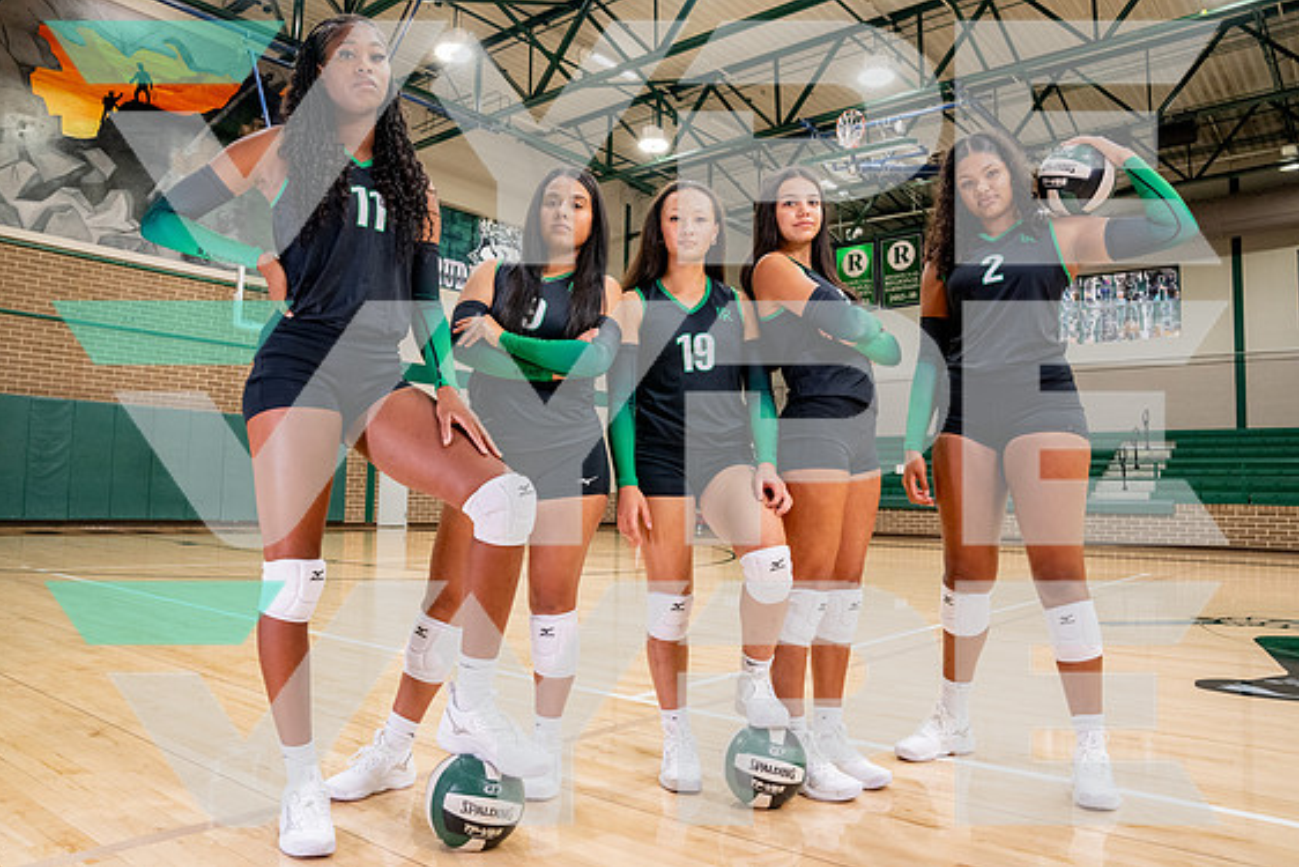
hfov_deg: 69.4
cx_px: 628
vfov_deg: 49.6
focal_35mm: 26
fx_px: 938
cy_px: 416
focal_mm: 24
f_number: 7.1
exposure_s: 1/80
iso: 2500
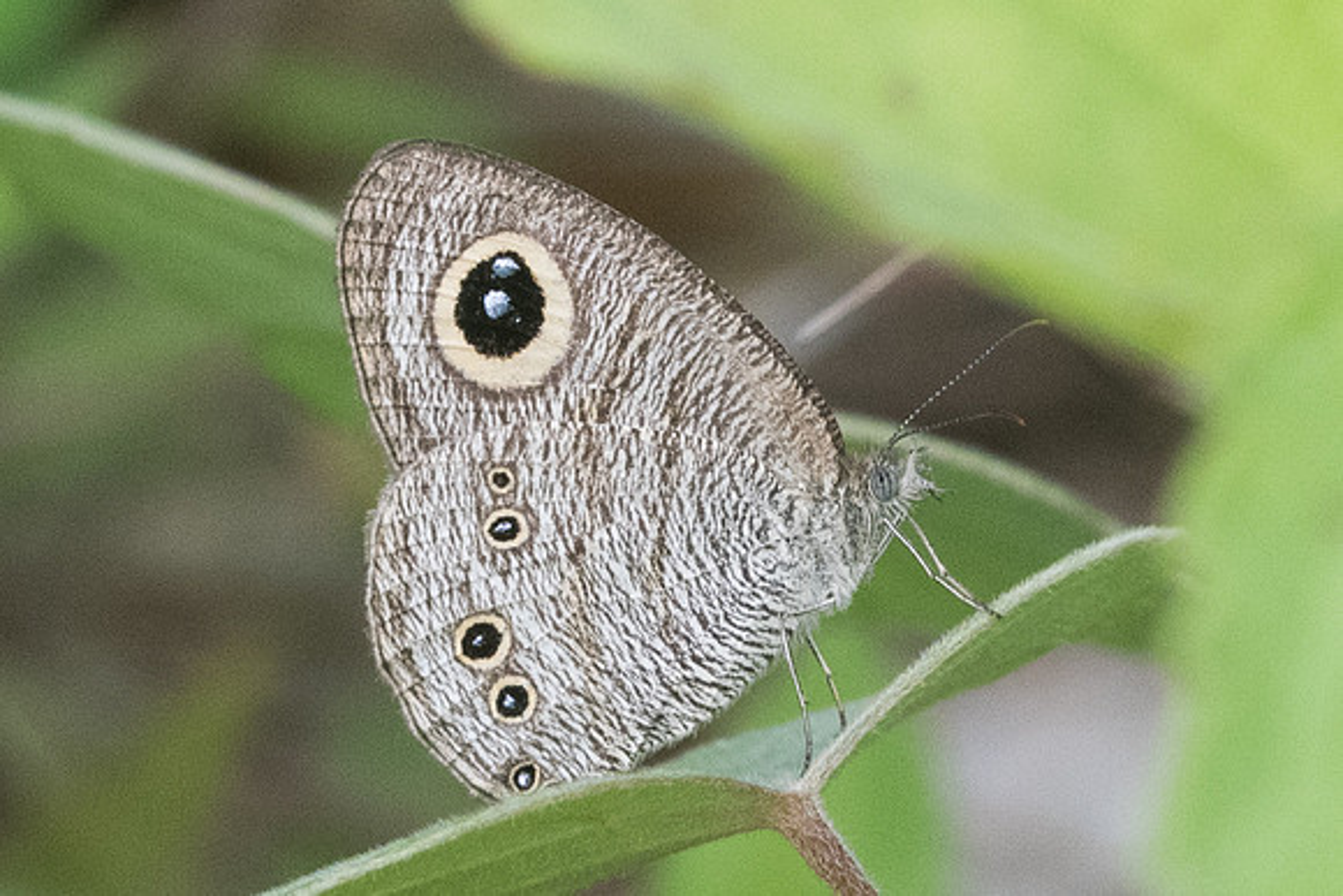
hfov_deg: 2.3
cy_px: 513
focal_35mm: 888
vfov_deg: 1.5
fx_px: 33146
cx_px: 533
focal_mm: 150
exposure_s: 1/250
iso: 1250
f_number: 11
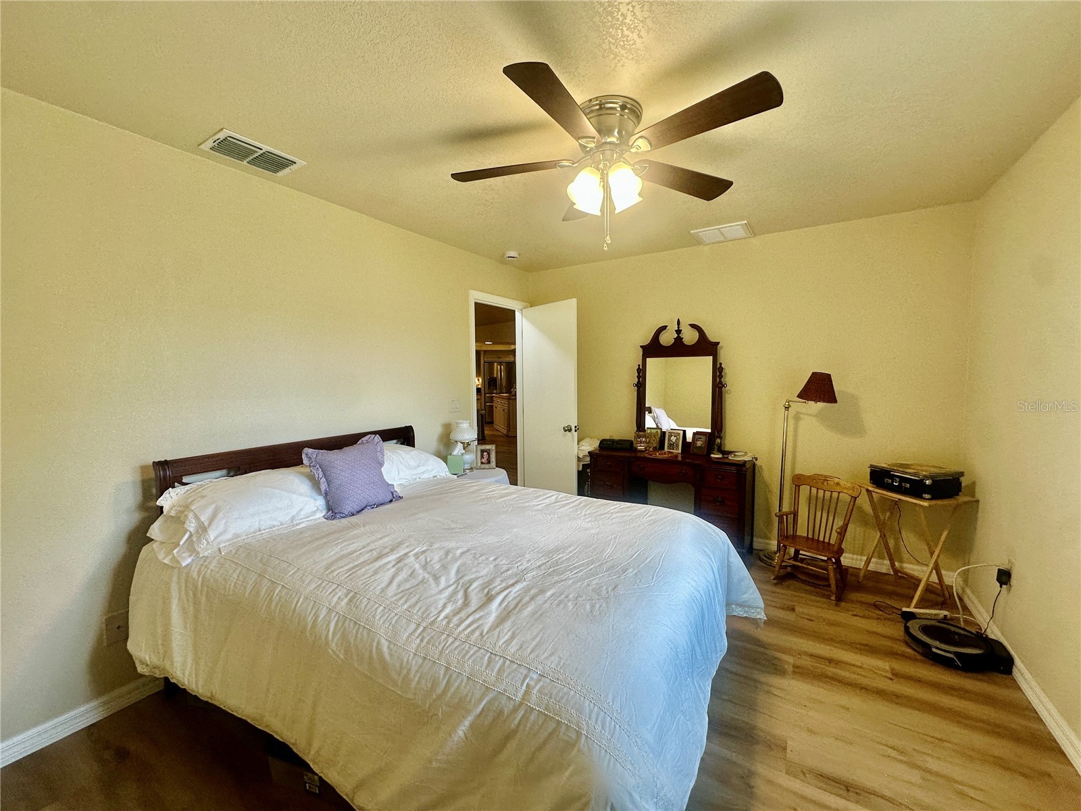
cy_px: 406
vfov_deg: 85.7
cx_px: 540
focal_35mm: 14
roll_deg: +0.0
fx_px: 437
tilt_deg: -4.7
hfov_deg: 102.1
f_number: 2.2
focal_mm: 2.22
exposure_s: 1/120
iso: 125
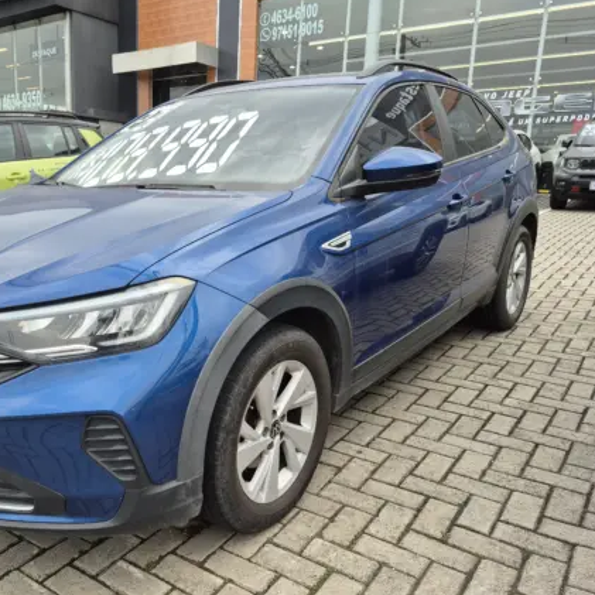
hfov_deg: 54.4
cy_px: 310
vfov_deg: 55.6
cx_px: 192
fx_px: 564
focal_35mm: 29
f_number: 1.8
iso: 32
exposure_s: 1/180
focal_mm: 5.4
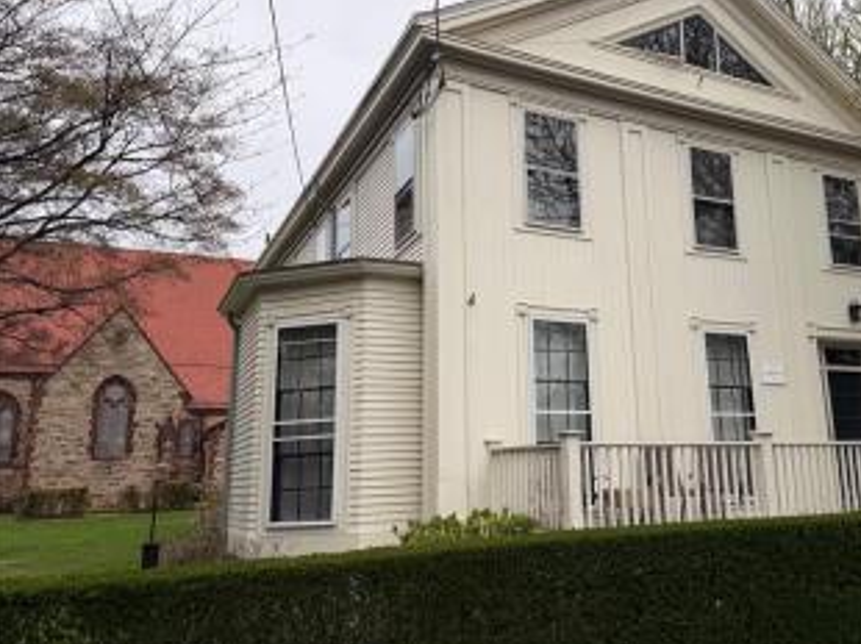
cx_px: 550
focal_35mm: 31
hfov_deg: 57.5
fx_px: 770
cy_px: 303
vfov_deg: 45.4
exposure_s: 1/5319
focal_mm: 6.76
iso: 80
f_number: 1.78
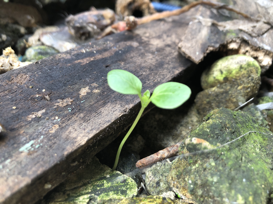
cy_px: 102
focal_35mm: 28
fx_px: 221
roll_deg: -0.7
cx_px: 136
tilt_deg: -31.3
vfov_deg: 49.7
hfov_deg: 63.4
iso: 32
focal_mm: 4
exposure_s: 1/30
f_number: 1.8
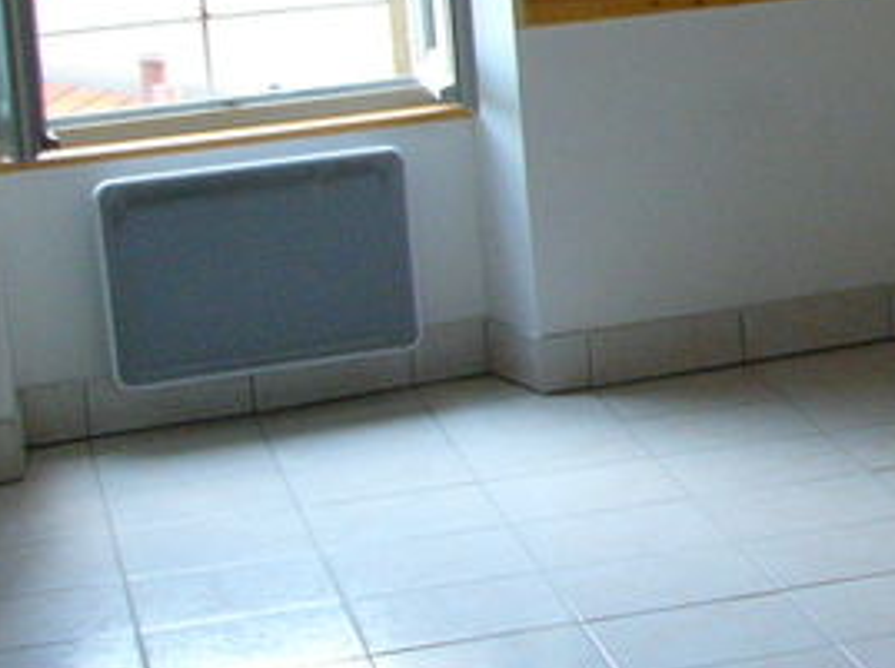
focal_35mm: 134
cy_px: -53
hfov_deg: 13.5
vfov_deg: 10.9
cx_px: 1524
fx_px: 3460
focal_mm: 6
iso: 150
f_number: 2.8
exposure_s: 1/80
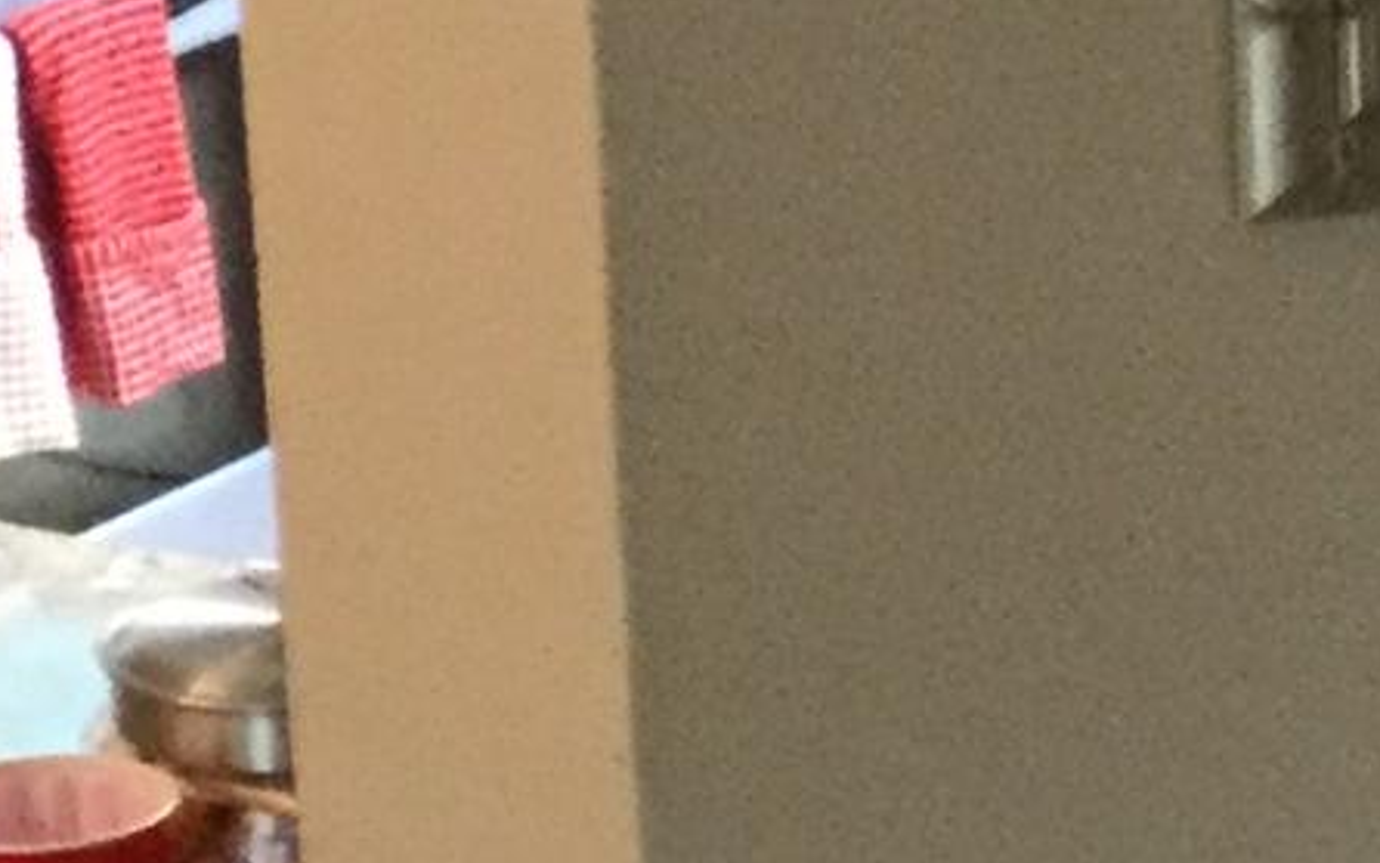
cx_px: 1878
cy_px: 931
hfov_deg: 9.3
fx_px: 8314
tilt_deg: -23.2
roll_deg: +0.3
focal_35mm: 221
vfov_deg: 5.9
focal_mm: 3.3
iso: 250
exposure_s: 1/30
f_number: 2.4
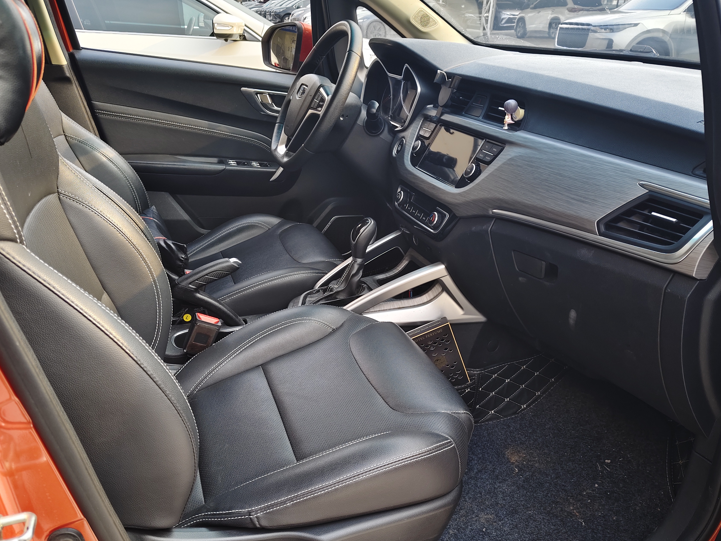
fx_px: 583
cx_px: 358
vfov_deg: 49.4
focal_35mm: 28
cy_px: 324
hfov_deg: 63.4
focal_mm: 5.56
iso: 78
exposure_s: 1/100
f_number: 1.88
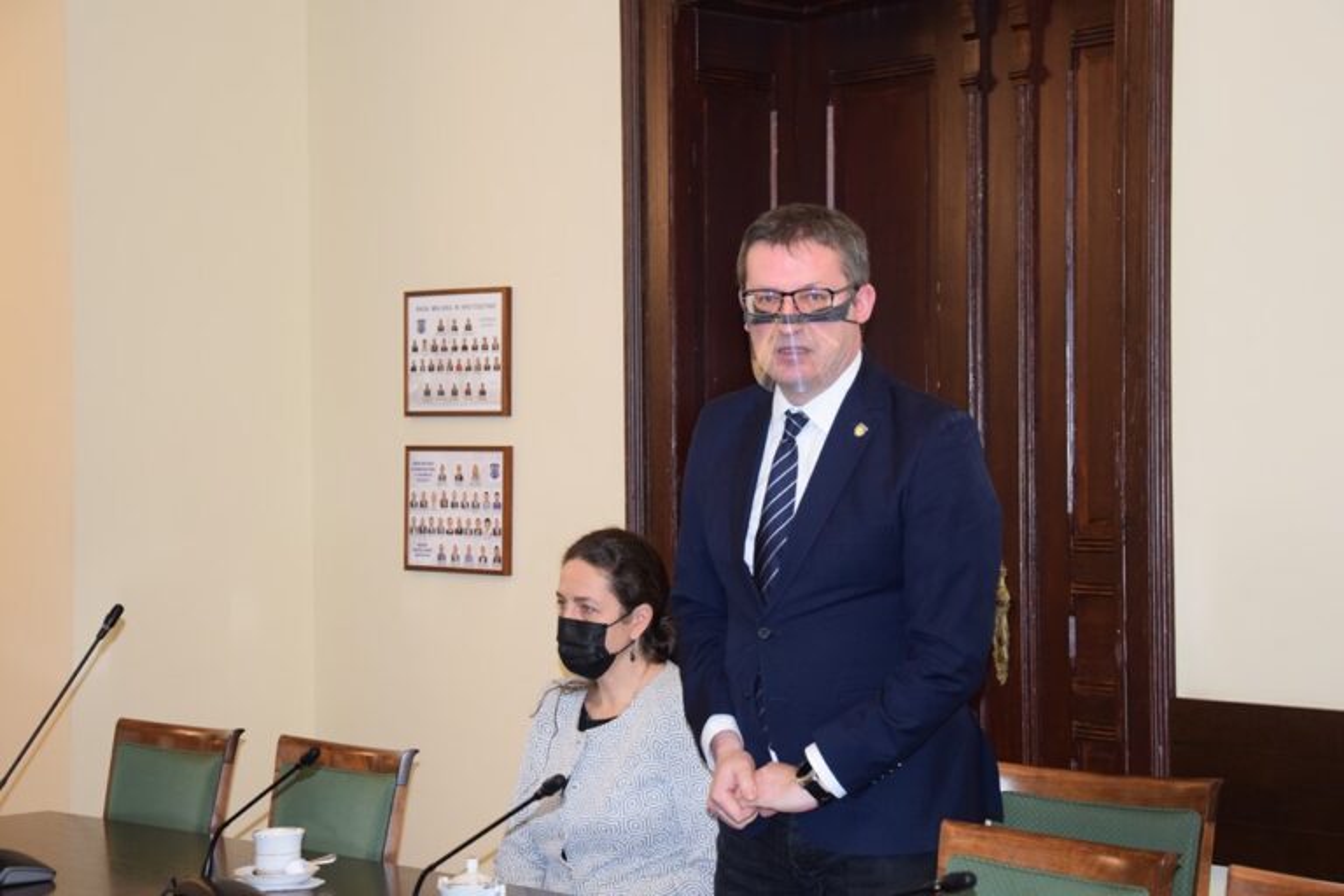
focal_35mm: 75
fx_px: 2800
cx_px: 672
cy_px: 448
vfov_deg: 18.2
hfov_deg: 27.0
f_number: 5
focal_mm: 50
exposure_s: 1/60
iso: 1800
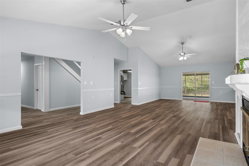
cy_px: 83
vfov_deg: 70.4
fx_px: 118
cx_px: 124
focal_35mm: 17
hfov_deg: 93.3
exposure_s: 2
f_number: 8
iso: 320
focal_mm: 17
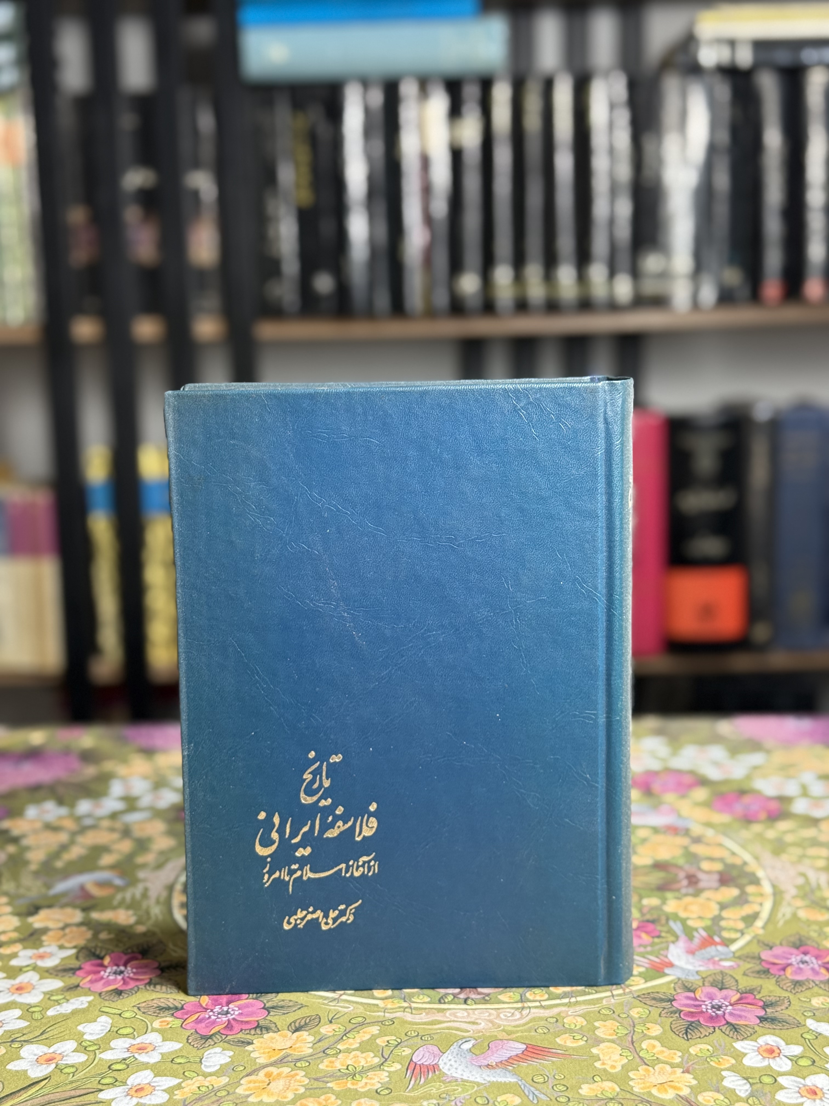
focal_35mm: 48
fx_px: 1533
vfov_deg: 39.7
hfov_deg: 30.3
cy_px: 553
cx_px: 414
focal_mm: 6.76
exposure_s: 1/100
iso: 250
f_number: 1.78
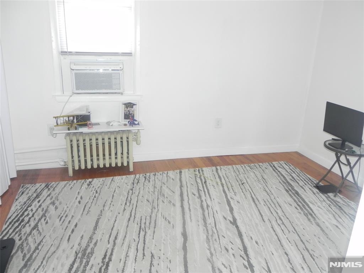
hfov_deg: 61.7
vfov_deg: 48.2
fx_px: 305
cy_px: 136
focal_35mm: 29
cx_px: 182
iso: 200
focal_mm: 5.2
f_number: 2.8
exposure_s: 1/30
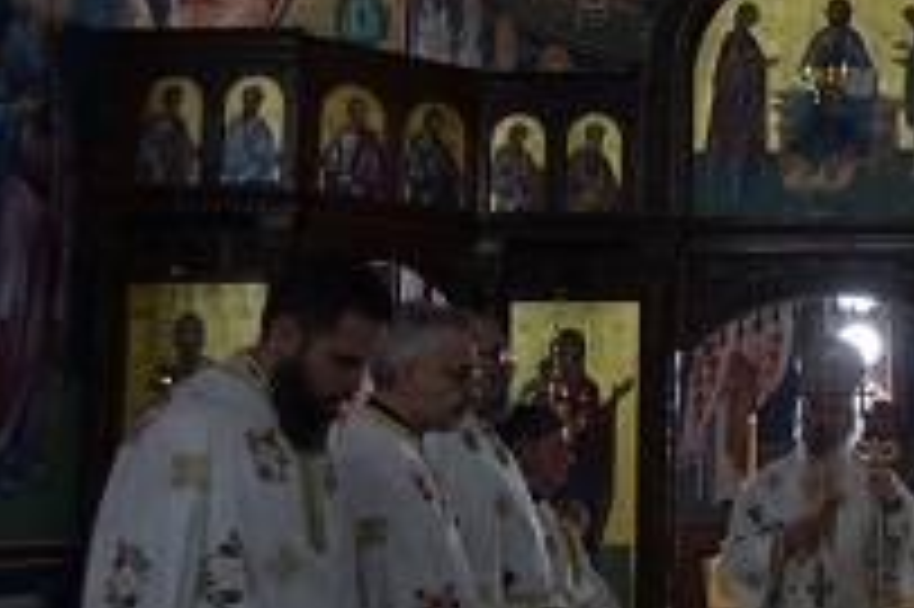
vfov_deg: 23.0
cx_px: 891
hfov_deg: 31.6
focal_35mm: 59
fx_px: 1497
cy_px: 306
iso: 400
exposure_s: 1/100
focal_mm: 20
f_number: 5
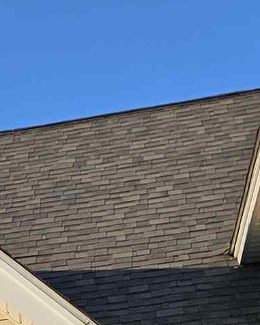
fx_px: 1394
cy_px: 686
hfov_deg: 8.8
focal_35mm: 145
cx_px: -510
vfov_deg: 11.7
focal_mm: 6.3
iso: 10
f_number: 1.7
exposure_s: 1/617
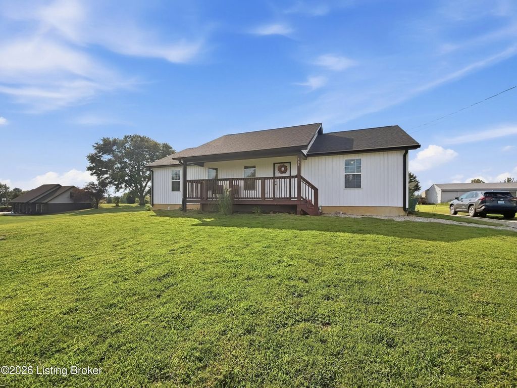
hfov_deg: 102.1
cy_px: 194
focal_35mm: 14
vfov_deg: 85.7
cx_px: 258
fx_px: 209
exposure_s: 1/1656
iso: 20
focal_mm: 2.2
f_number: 2.2
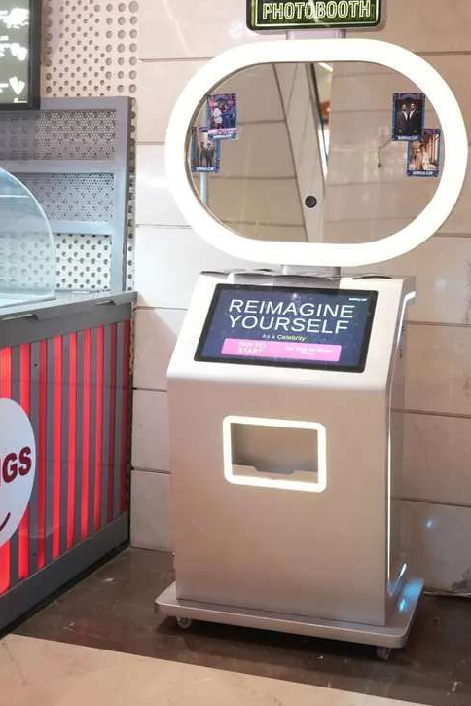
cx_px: 283
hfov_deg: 26.2
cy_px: 255
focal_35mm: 51
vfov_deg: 38.3
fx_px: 1008
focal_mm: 37.3
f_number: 2.8
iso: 5000
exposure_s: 1/320
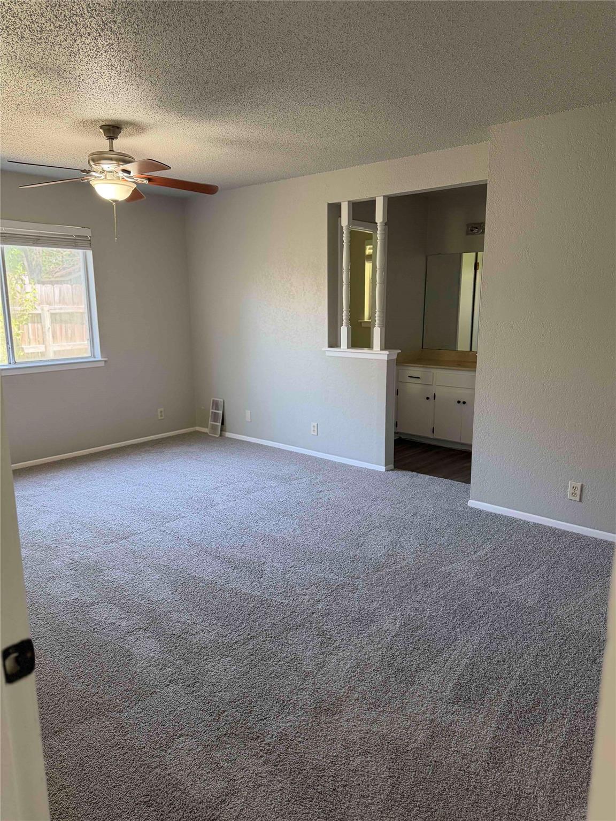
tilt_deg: -11.0
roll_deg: +0.3
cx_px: 308
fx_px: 569
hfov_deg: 56.8
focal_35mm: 24
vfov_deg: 71.6
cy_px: 410
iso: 320
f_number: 1.78
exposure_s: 1/120
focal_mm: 6.76
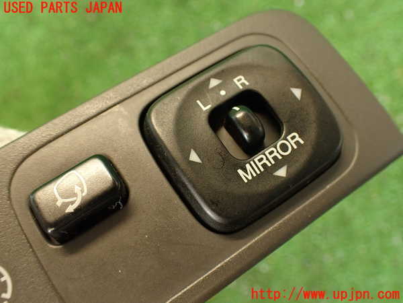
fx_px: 373
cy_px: 152
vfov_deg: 44.2
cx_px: 202
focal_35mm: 32
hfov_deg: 56.8
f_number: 2.4
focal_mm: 5.79
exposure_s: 1/30
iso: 320
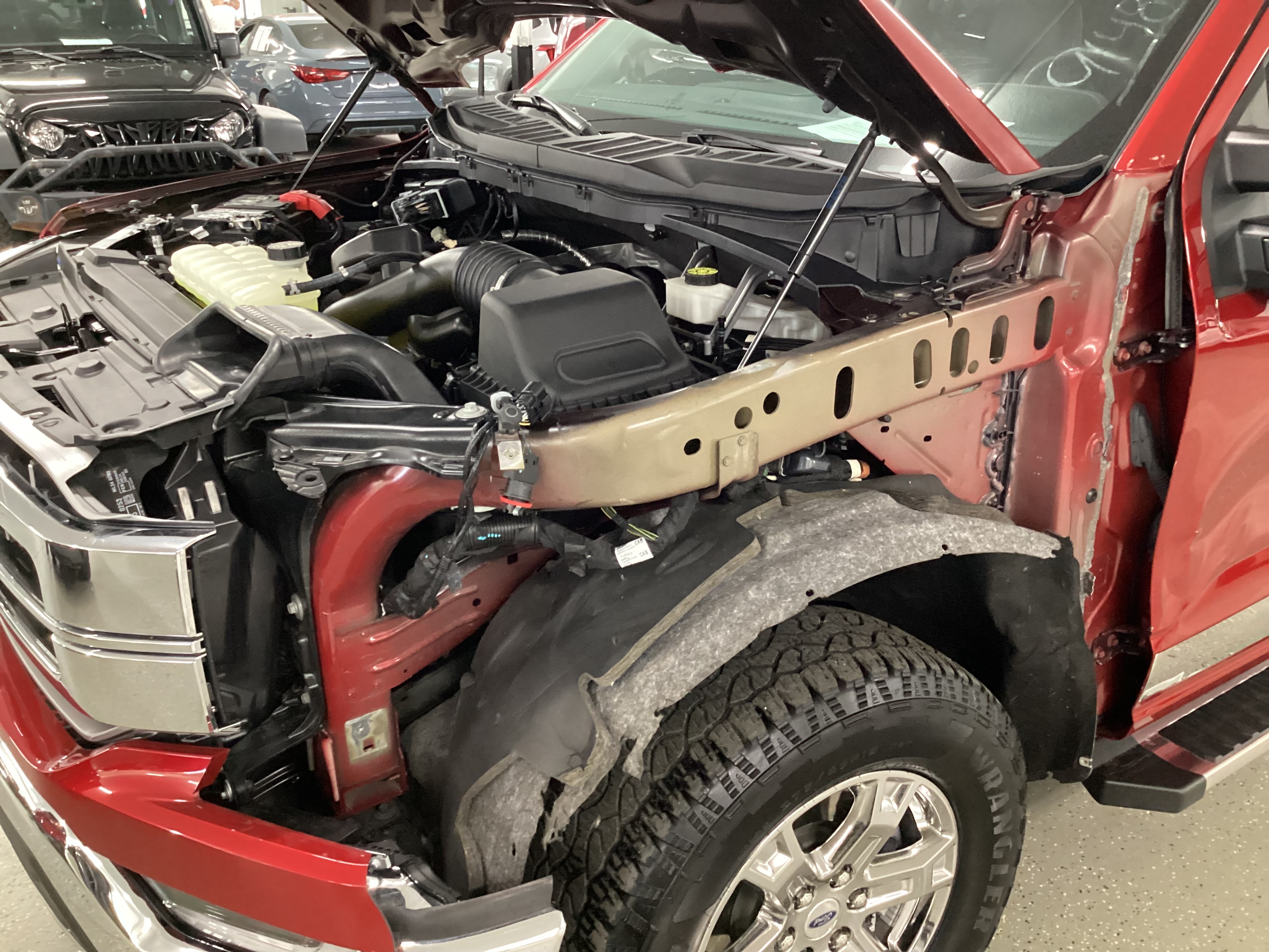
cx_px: 634
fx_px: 1136
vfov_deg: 45.4
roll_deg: -0.6
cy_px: 476
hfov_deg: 58.4
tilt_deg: -23.9
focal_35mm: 31
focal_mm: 3.3
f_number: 2.4
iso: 500
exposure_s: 1/30
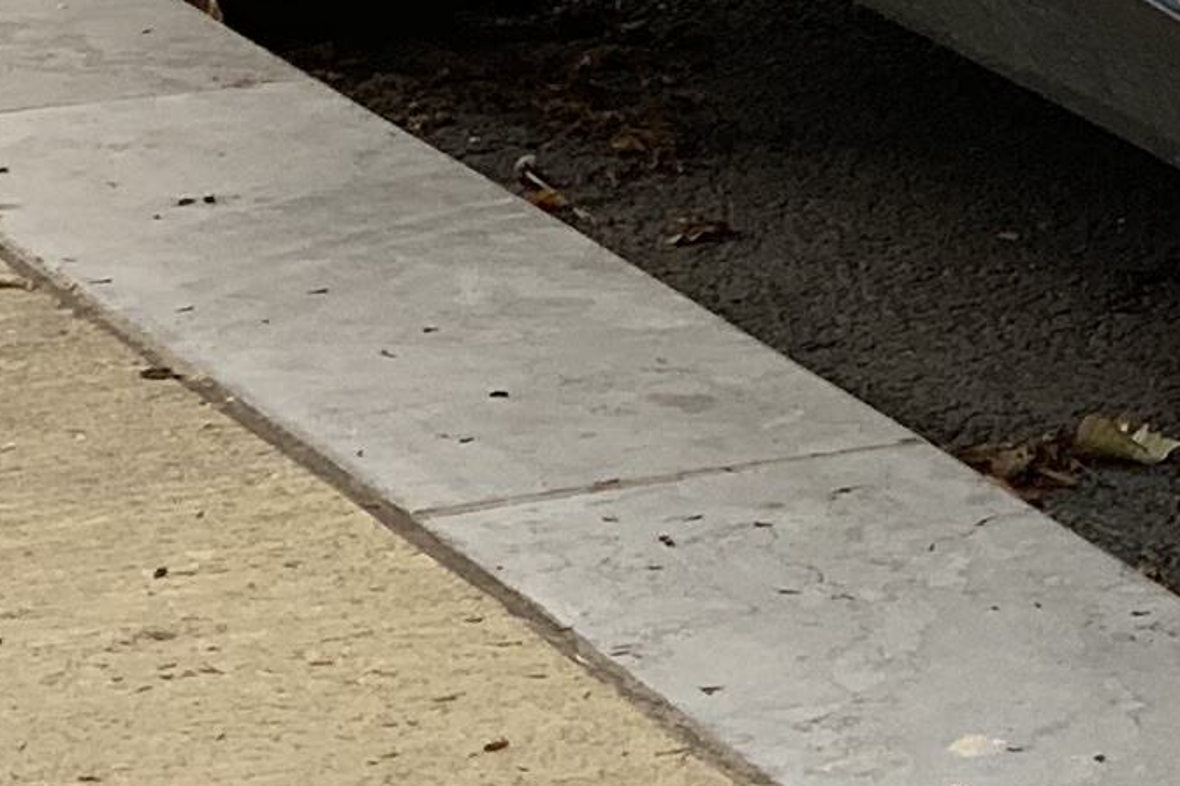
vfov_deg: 4.2
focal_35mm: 325
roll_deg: +0.2
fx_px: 10650
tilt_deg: -5.6
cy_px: -962
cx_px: 2534
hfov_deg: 6.1
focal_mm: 6
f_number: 2.4
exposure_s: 1/122
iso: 16
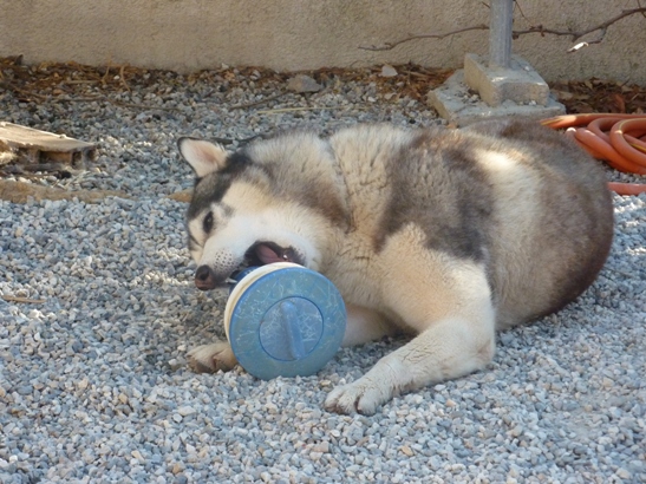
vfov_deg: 11.6
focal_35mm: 128
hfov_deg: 15.4
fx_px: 2388
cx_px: 323
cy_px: 242
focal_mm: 21
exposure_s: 1/250
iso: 400
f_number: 4.4
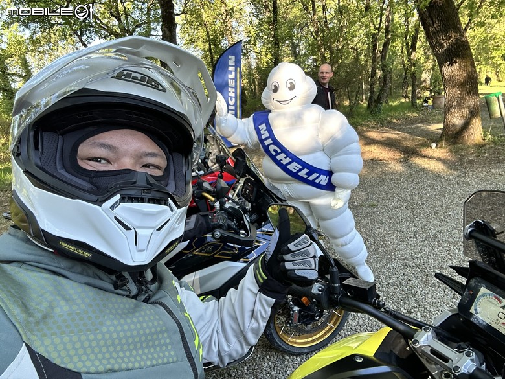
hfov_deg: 73.9
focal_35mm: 23
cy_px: 190
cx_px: 252
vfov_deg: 58.9
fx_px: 336
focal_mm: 2.69
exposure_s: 1/121
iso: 32
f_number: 1.9
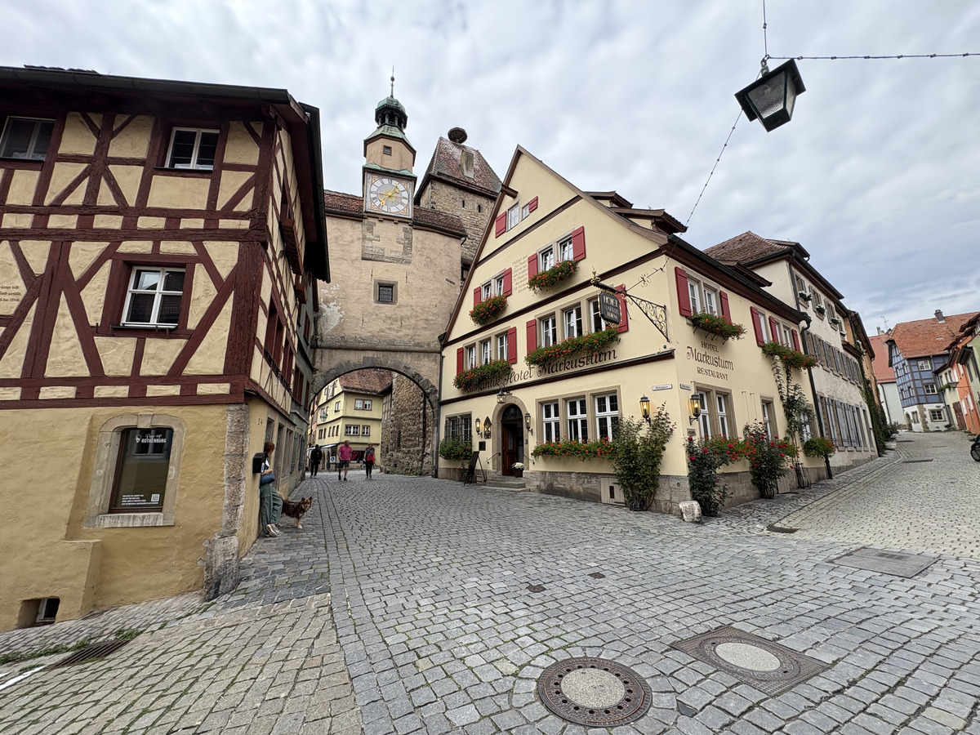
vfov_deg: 85.7
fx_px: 396
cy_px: 368
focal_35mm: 14
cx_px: 490
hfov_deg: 102.1
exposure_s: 1/821
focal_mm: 2.22
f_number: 2.2
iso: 50
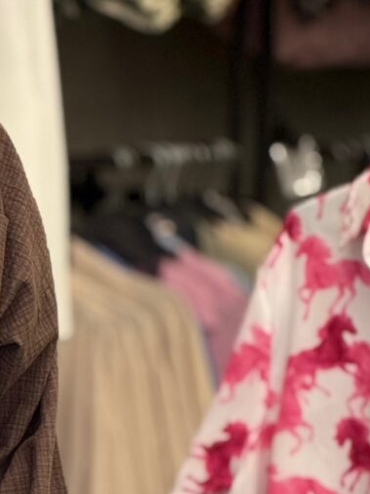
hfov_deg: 3.9
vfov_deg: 5.2
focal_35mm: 379
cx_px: -178
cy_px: 466
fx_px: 5404
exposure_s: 1/100
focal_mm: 15.66
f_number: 2.8
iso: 200
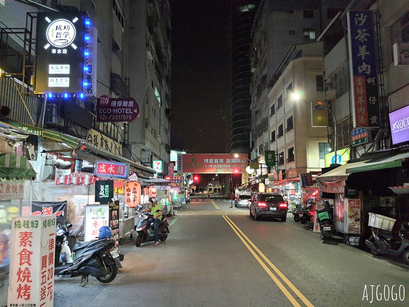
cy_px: 154
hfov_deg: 67.3
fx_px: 307
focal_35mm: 26
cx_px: 204
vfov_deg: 53.1
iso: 1000
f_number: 1.7
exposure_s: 1/60
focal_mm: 4.32
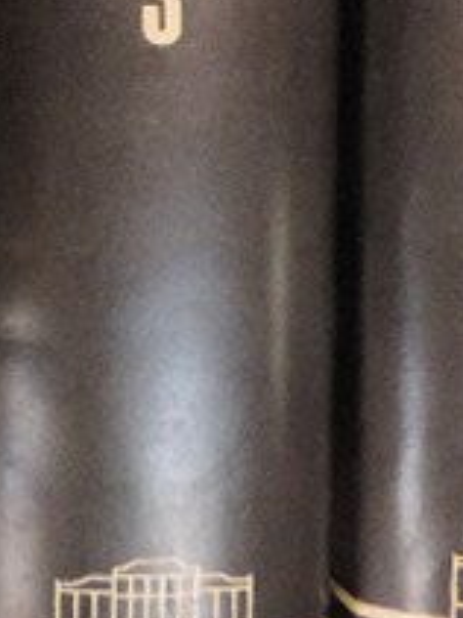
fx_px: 1517
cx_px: -62
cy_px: 26
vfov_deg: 22.3
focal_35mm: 85
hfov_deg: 16.7
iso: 1600
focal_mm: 4.9
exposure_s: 1/100
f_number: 3.1
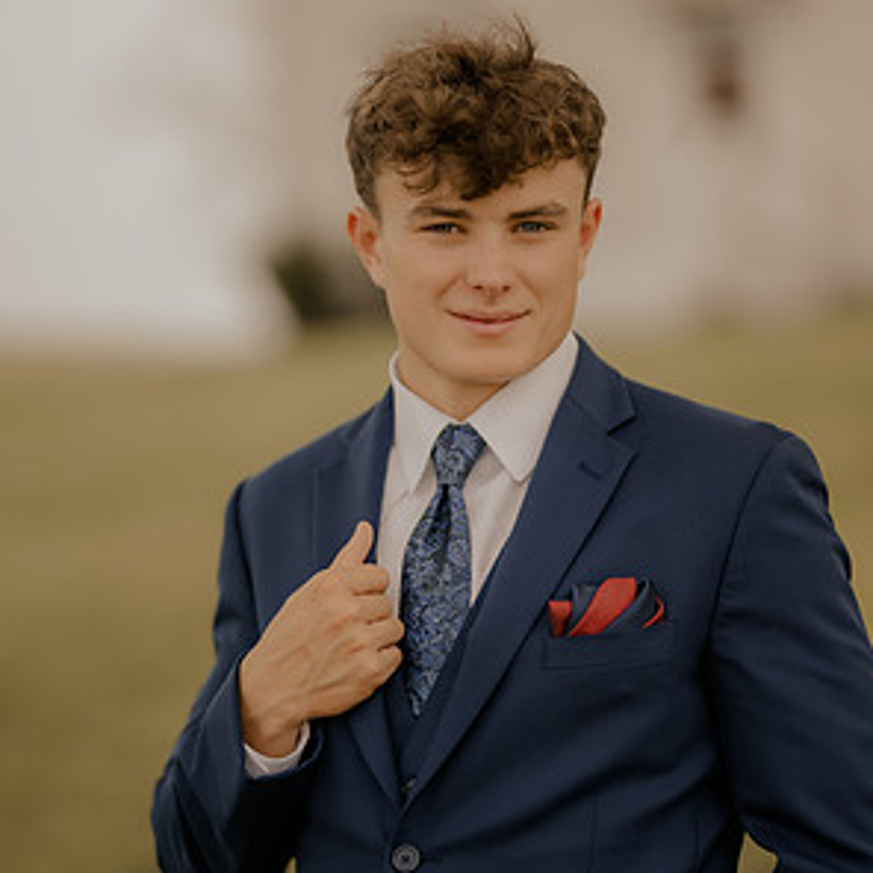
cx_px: 436
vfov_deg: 15.8
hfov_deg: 15.8
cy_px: 445
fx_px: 3139
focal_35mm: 110
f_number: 1.4
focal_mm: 85
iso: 64
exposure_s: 1/1600
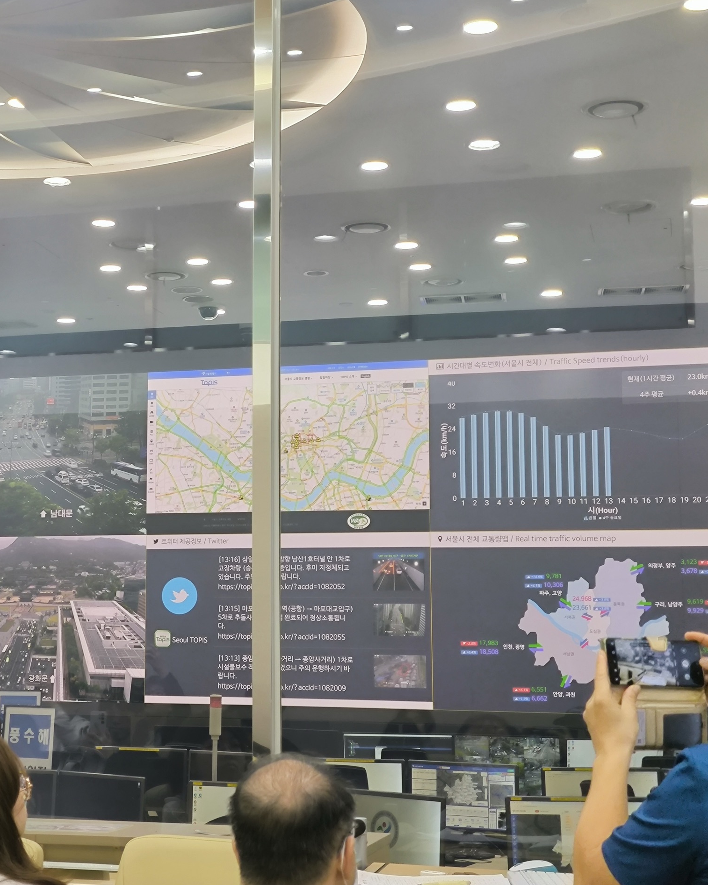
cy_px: 440
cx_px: 140
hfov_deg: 22.8
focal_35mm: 66
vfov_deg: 28.7
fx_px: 1729
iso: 500
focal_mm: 7.1
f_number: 1.9
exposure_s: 1/120
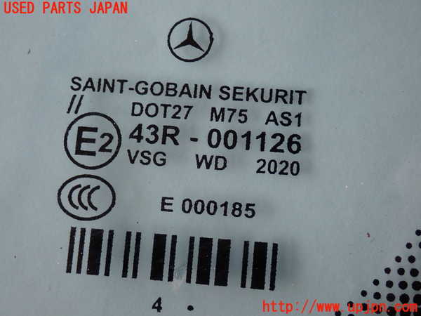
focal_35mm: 77
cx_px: 210
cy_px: 158
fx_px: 936
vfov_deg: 19.1
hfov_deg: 25.3
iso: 200
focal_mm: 13.65
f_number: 4.1
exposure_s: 1/125
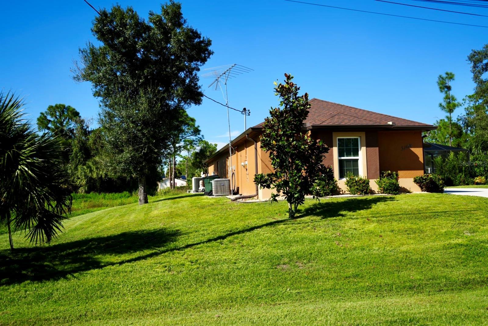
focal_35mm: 32
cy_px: 163
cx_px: 244
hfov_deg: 58.7
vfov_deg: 41.2
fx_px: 434
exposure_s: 1/640
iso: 100
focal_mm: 32
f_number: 5
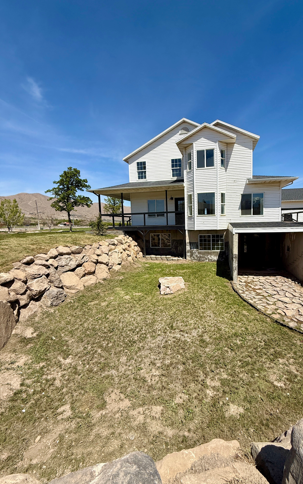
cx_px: 182
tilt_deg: -5.6
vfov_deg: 101.5
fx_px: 198
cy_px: 243
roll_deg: +1.3
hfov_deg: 73.9
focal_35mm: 15
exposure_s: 1/3125
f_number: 2.2
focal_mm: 2.22
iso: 50
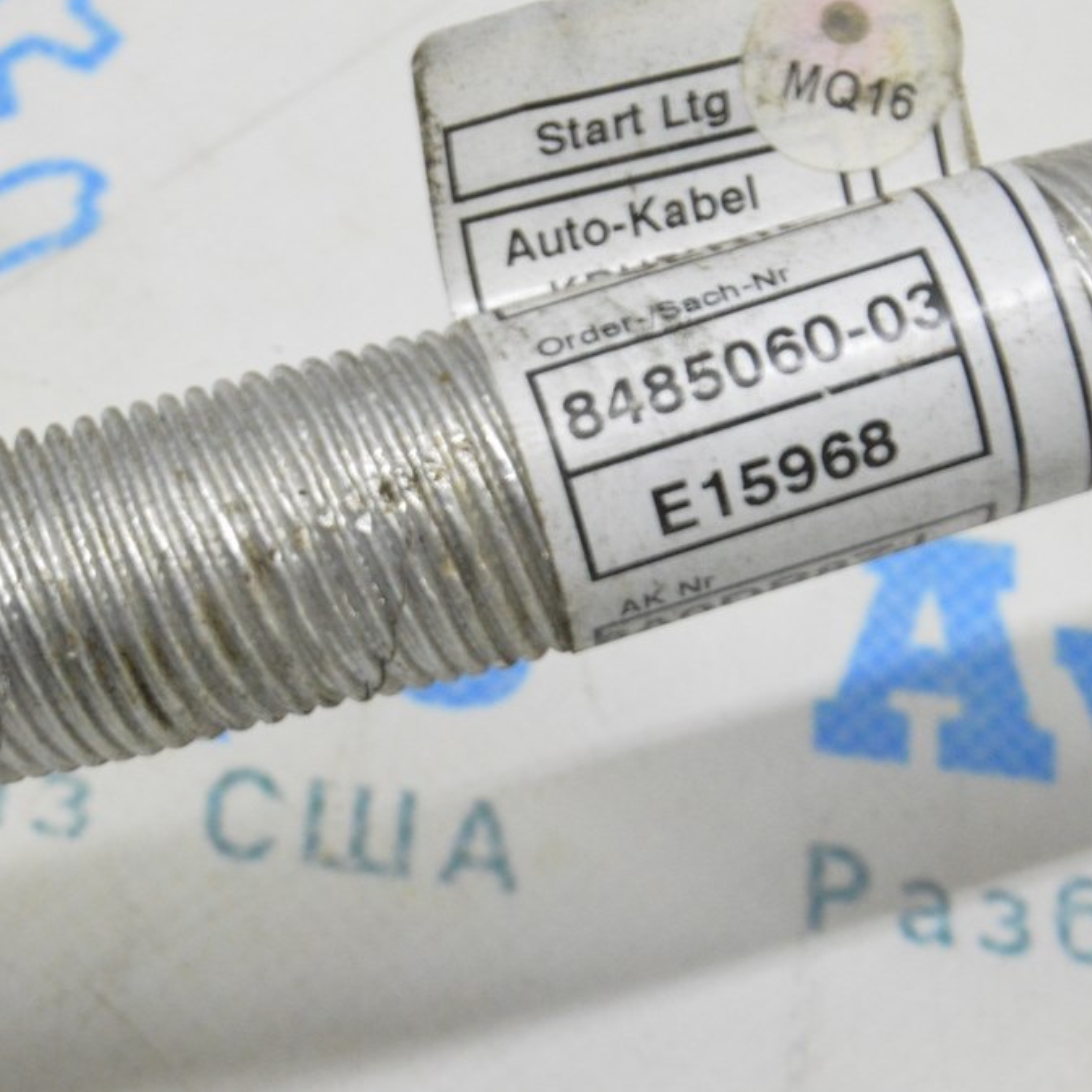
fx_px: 3806
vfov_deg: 16.3
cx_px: 649
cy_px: 548
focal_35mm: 107
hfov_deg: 16.3
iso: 6400
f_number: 20
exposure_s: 1/20
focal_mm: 55
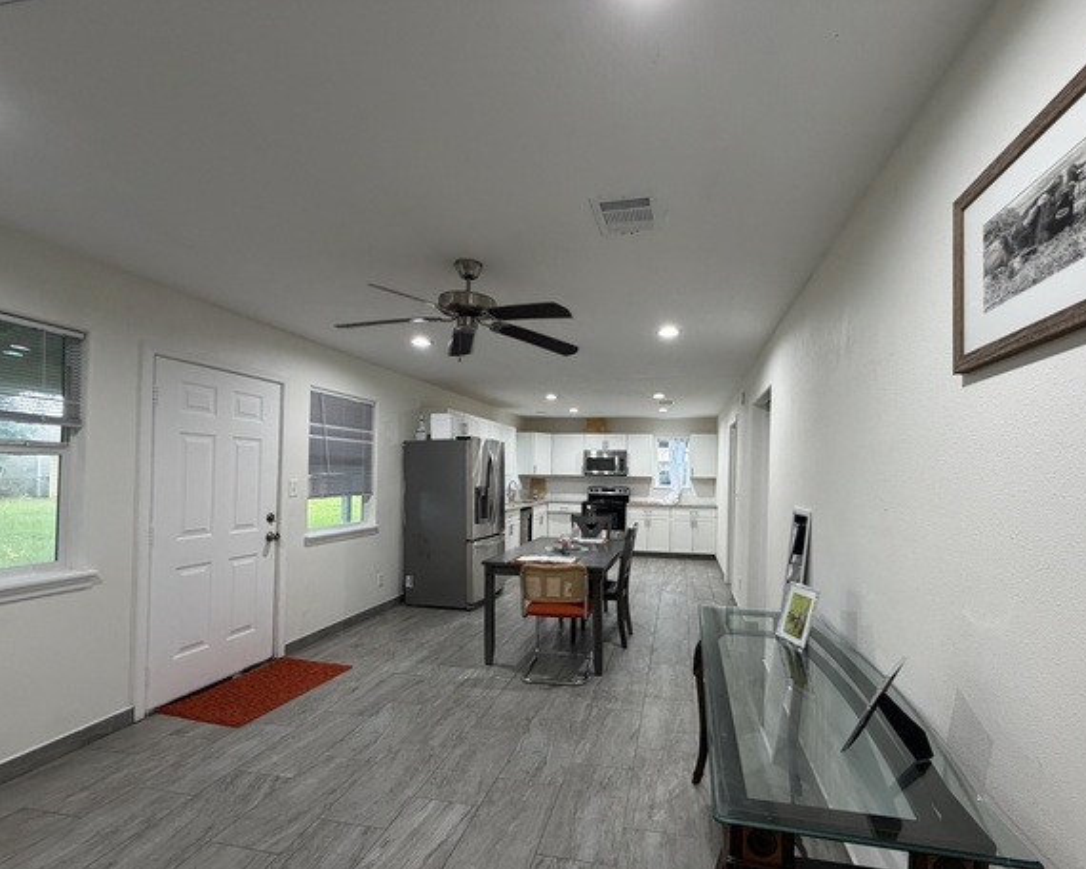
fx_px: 514
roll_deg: -0.3
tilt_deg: +0.5
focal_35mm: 16
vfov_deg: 80.2
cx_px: 590
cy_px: 475
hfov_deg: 92.9
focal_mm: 2.22
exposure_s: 1/120
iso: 320
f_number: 2.2
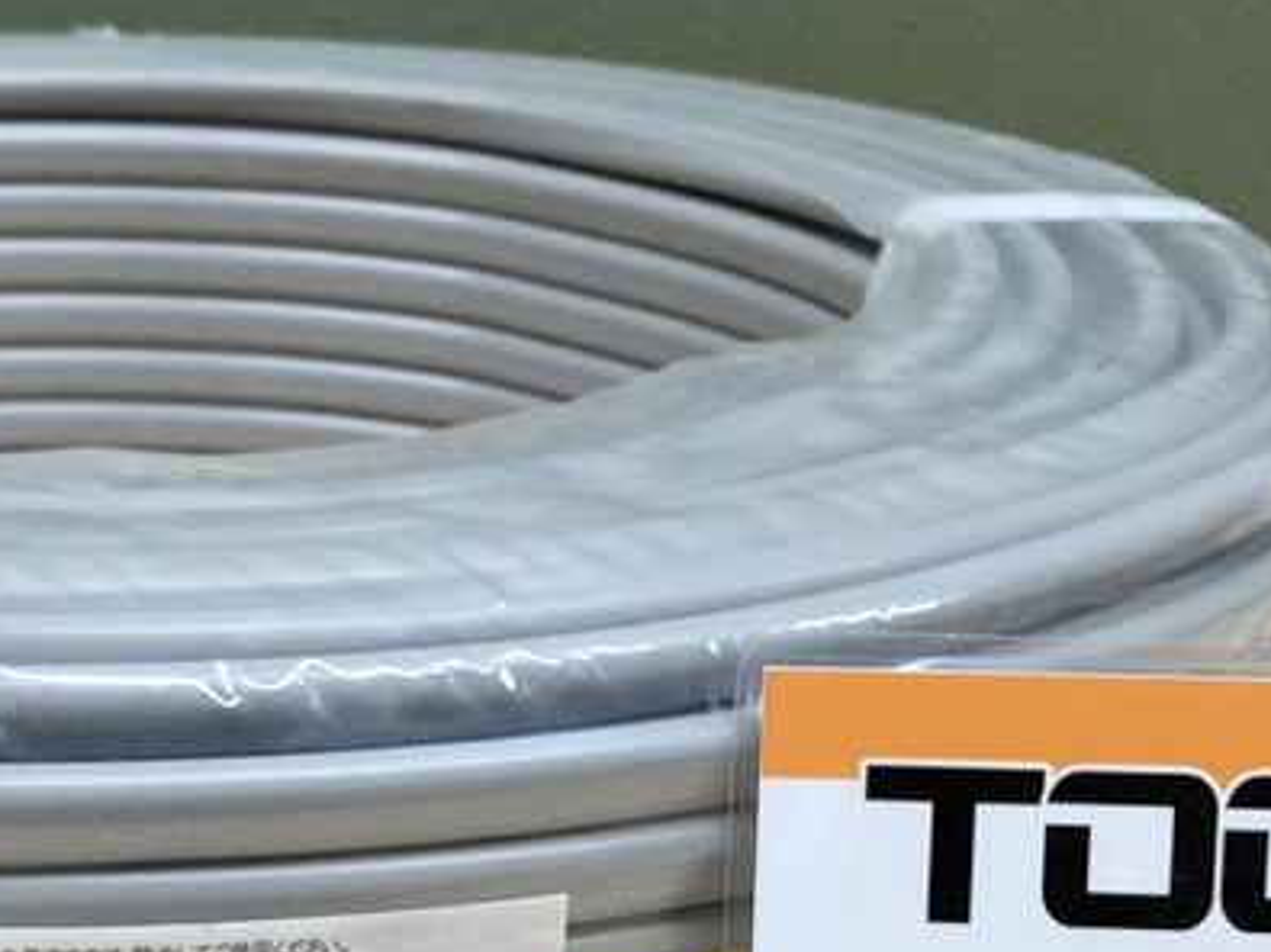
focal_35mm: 85
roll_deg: +0.4
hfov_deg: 23.0
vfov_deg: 17.0
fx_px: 3120
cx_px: 454
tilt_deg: -22.7
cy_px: 949
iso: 50
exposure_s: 1/60
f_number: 1.8
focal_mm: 3.99
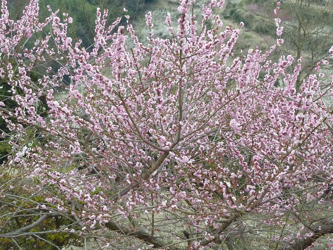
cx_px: 166
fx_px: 683
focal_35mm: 71
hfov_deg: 27.4
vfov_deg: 20.7
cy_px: 125
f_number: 3.6
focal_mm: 6.5
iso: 320
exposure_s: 1/250
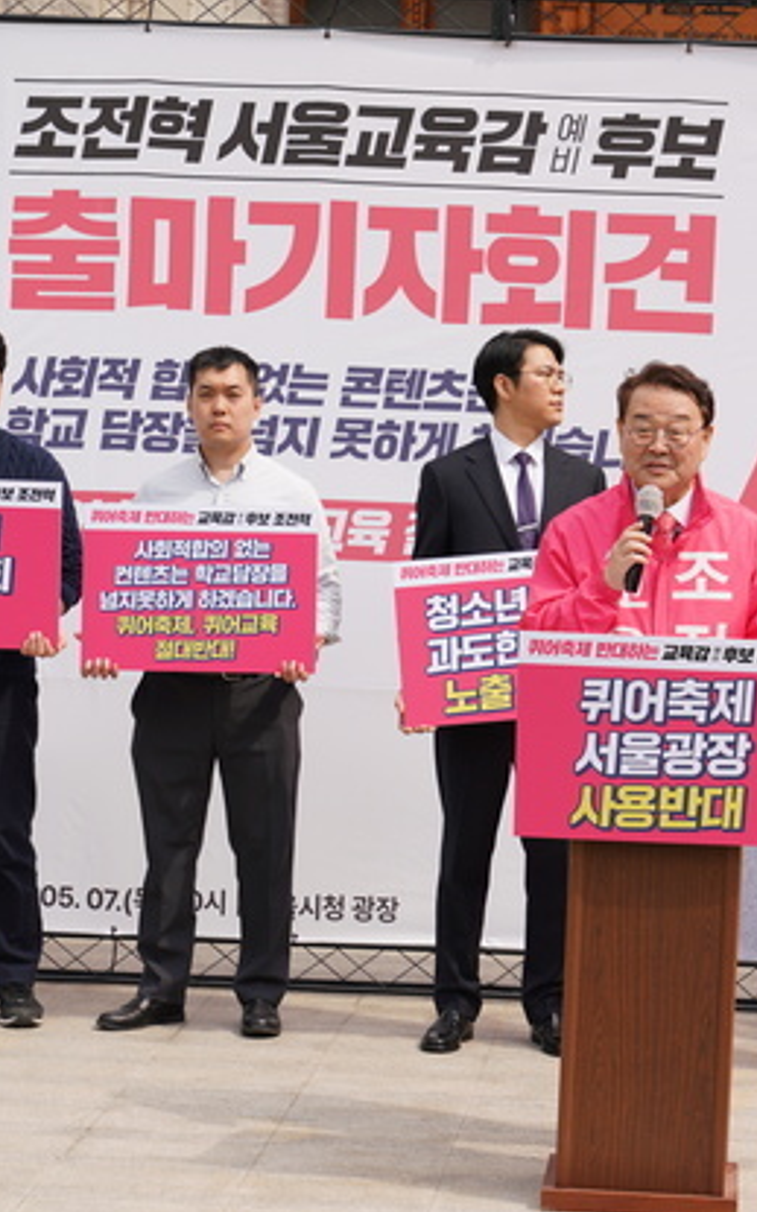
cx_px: 658
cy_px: 606
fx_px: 3569
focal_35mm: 108
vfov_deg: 19.3
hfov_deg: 12.0
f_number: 5.6
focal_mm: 70
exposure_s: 1/800
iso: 200
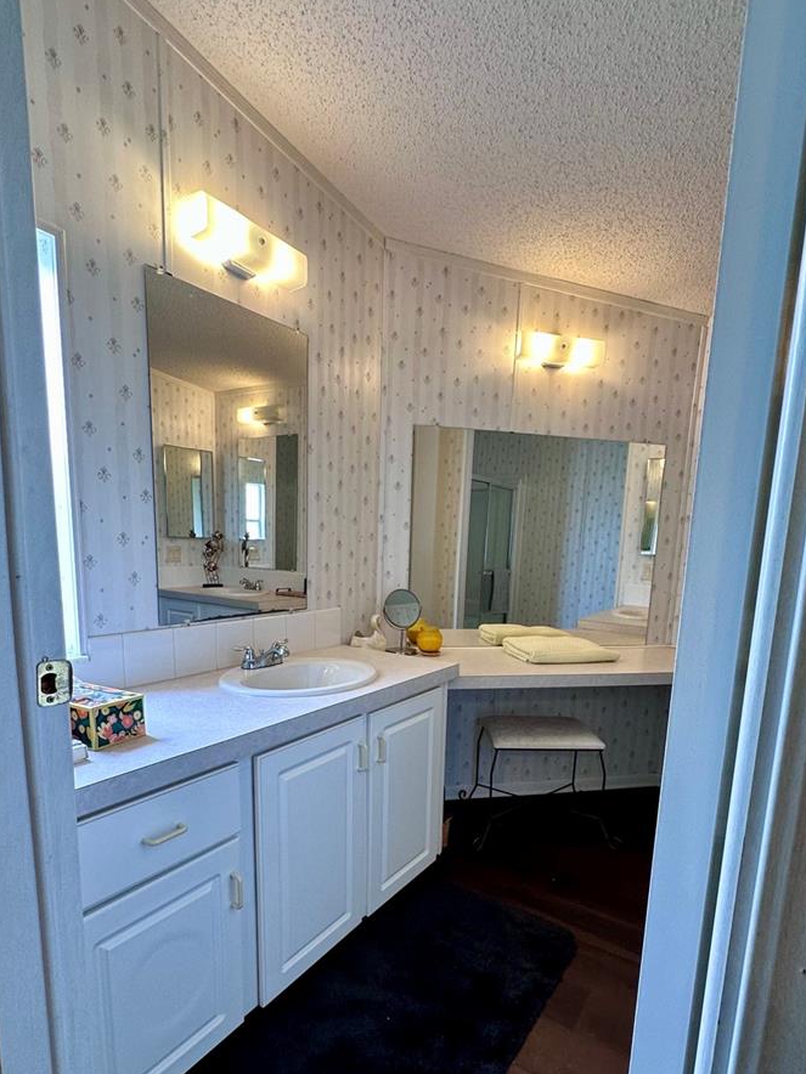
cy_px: 639
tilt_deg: -10.1
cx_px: 427
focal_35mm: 19
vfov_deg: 83.7
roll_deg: -3.6
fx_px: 590
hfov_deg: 68.6
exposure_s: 1/120
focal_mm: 2.22
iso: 125
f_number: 2.2
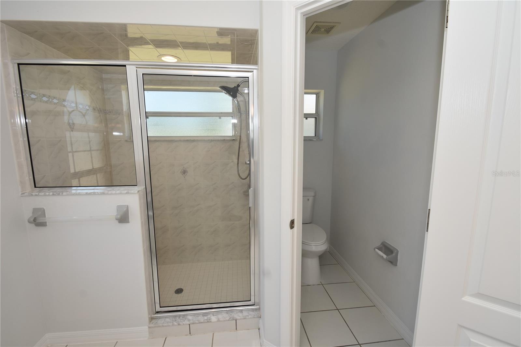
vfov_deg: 77.3
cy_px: 174
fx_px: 217
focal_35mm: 15
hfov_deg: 100.4
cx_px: 260
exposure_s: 1/125
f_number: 5.6
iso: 140
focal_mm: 10
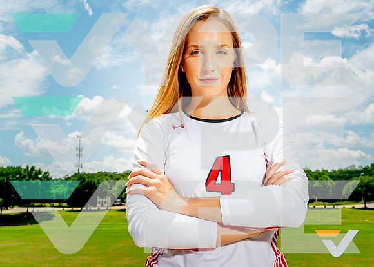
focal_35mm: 37
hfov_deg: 50.3
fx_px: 398
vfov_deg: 37.1
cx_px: 207
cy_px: 137
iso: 100
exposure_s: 1/125
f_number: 8
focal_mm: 30
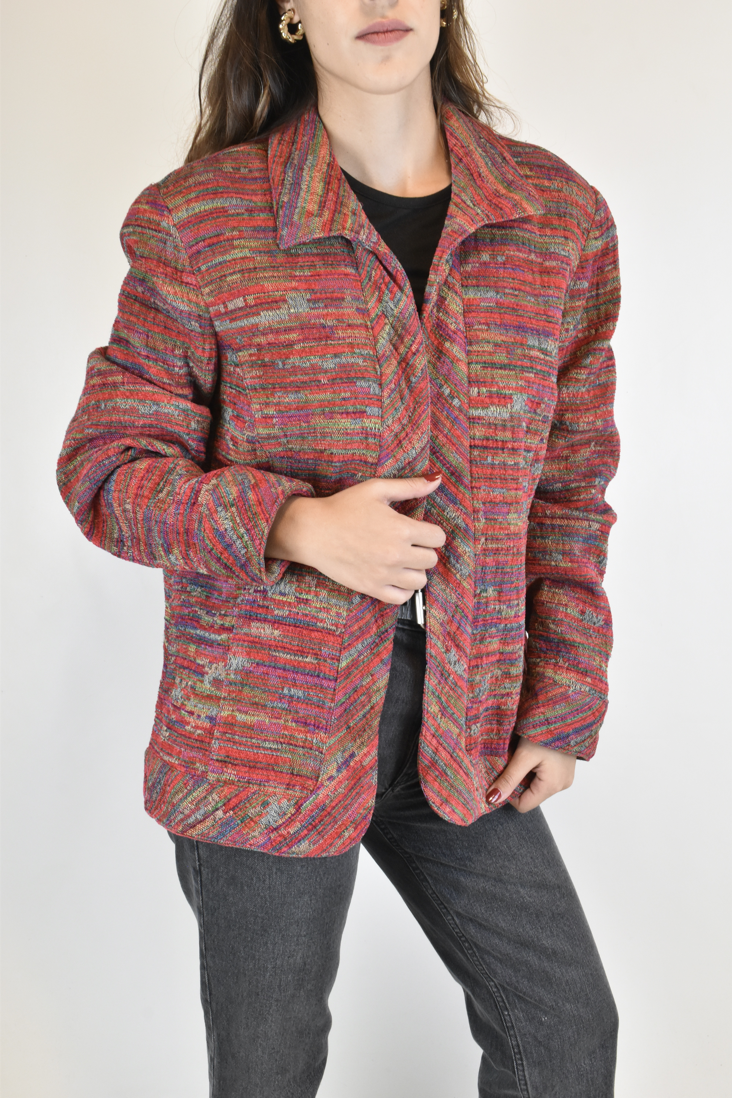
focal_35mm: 42
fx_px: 1281
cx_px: 366
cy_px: 549
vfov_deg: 46.4
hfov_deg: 31.9
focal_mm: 28
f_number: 13
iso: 1600
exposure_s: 1/30
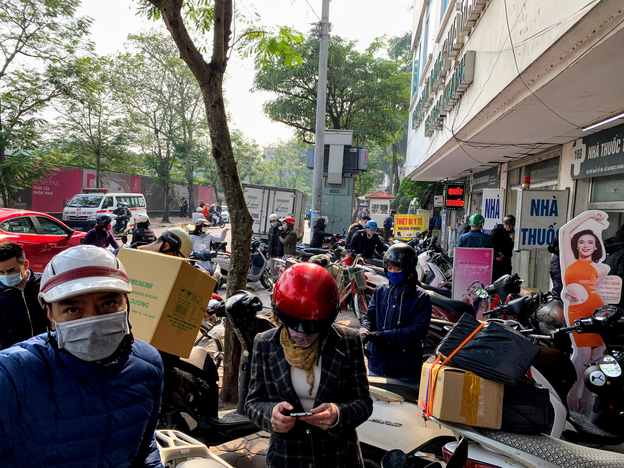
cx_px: 312
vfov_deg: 53.1
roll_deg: -4.5
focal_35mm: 26
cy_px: 234
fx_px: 469
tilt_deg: -4.4
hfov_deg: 67.3
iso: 25
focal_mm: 4.25
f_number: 1.8
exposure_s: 1/452
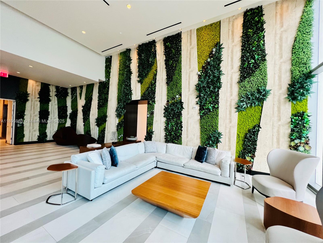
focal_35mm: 13
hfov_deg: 106.2
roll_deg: -1.4
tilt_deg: -0.9
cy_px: 122
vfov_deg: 89.9
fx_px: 121
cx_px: 162
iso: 160
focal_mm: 1.57
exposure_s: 1/99
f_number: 1.8
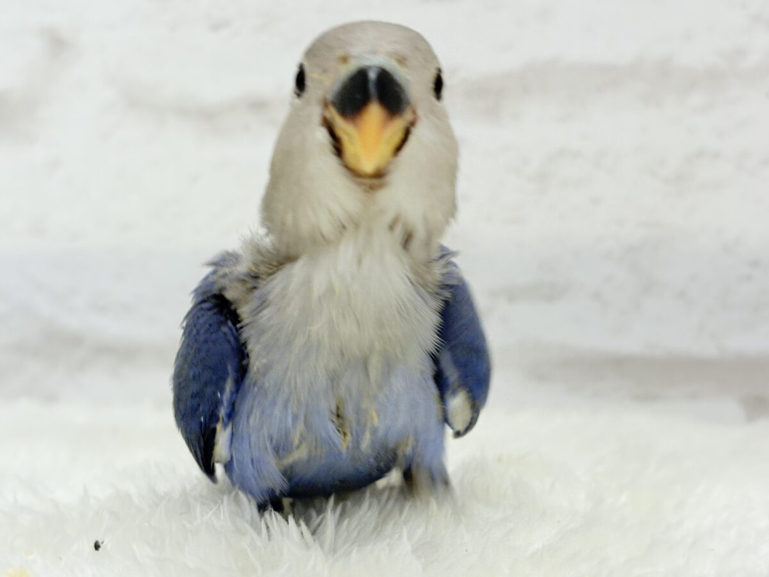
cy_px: 288
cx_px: 384
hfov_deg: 36.8
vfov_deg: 28.0
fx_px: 1155
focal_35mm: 52
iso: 80
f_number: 1.6
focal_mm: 5.96
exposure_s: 1/100
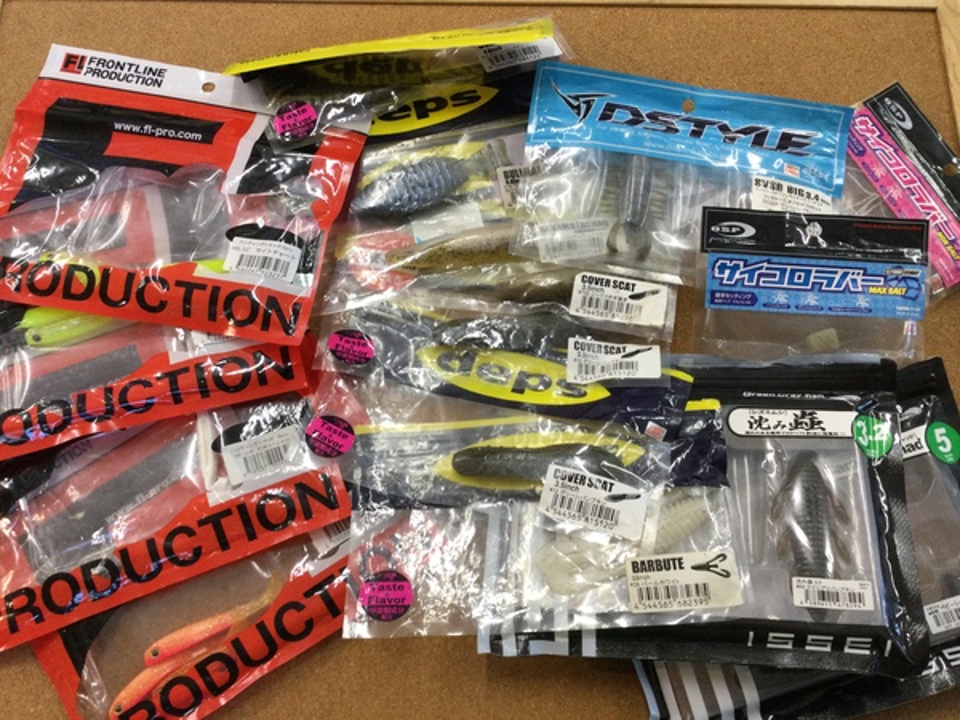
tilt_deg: -74.1
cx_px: 480
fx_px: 860
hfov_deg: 58.4
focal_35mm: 31
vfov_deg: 45.4
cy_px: 360
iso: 32
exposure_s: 1/30
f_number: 2.4
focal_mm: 3.3
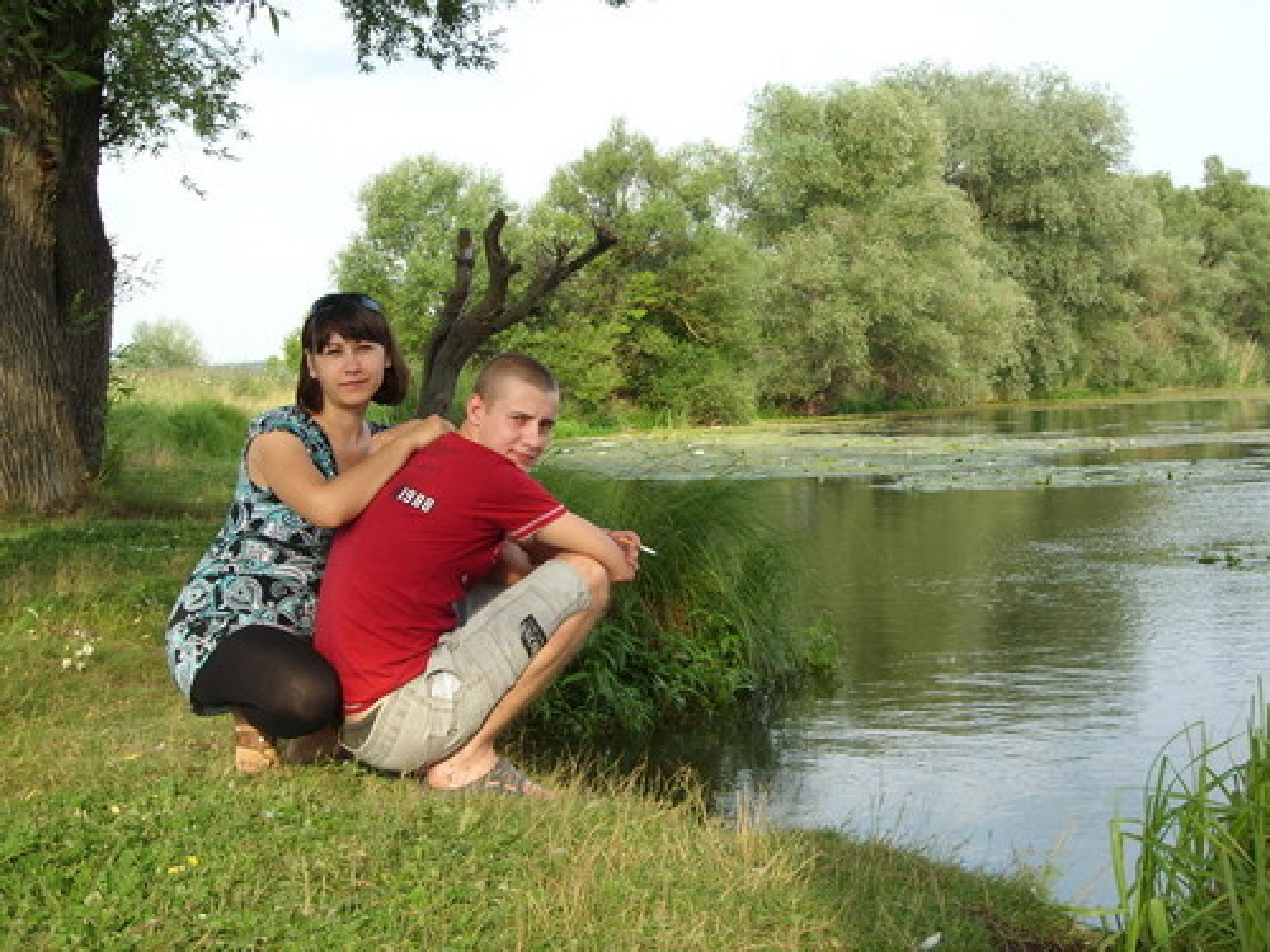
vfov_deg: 27.5
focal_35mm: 53
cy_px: 476
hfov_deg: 36.2
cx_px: 635
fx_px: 1944
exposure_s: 1/284
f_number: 3.4
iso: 50
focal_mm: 8.9
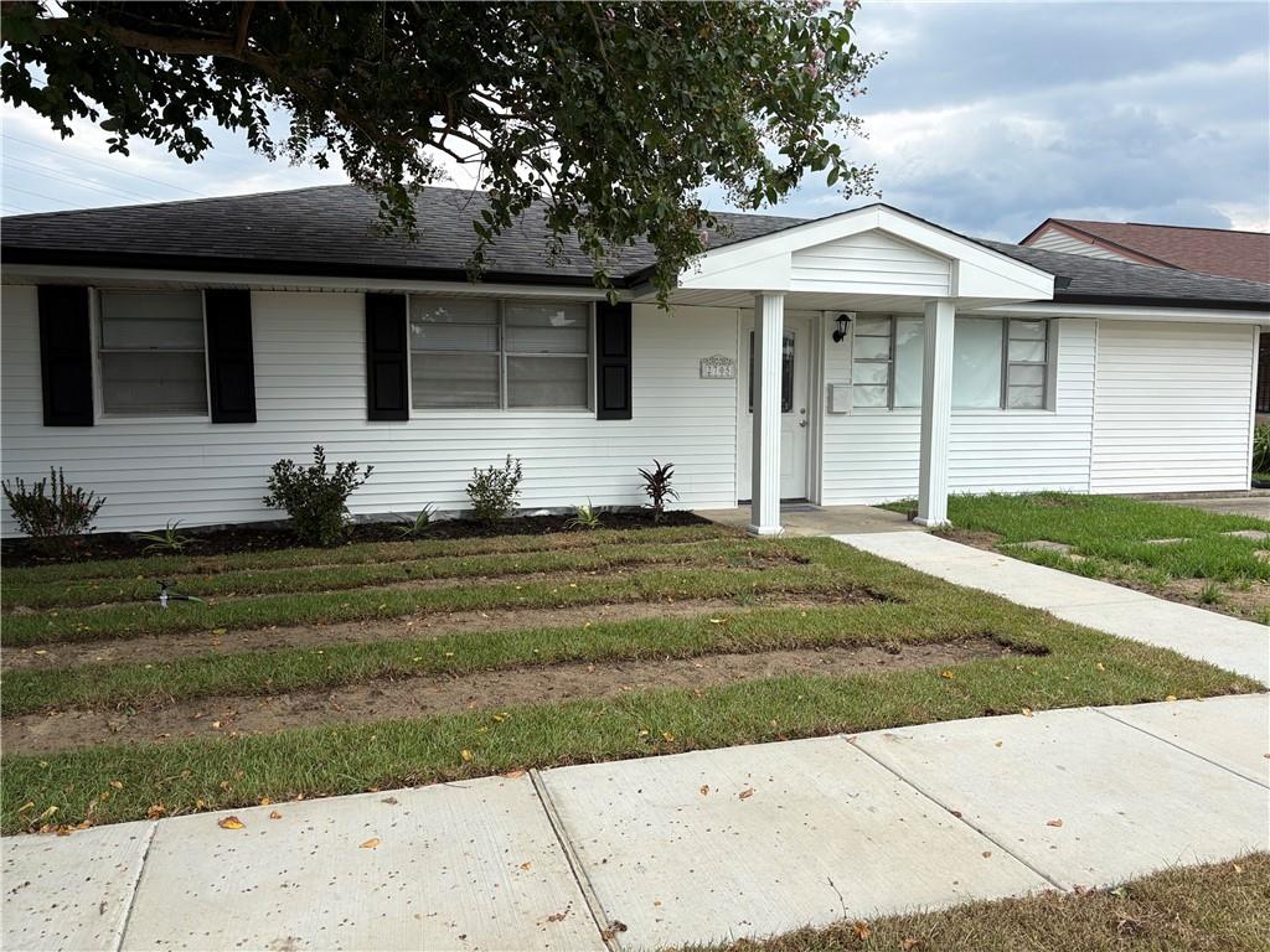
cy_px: 476
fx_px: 954
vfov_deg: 53.1
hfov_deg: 67.3
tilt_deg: -4.4
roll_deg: -0.5
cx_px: 635
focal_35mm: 26
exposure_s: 1/2012
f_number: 1.6
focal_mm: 5.96
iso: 50
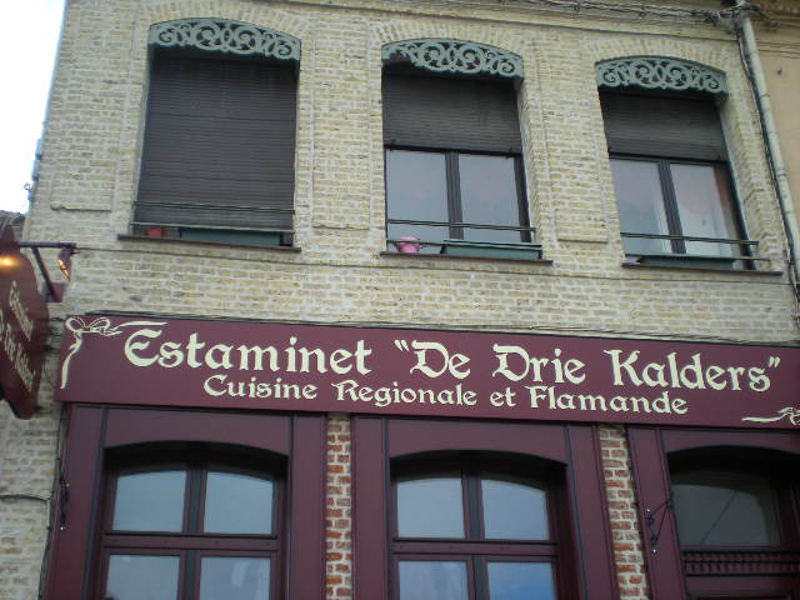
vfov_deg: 32.9
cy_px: 300
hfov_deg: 42.9
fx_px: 1017
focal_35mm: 44
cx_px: 400
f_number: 3.5
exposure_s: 1/218
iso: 64
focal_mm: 7.4
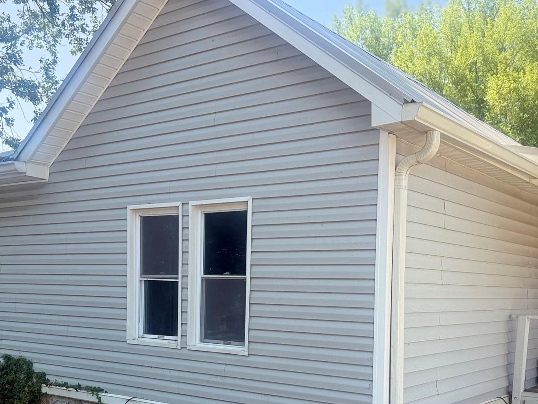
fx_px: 653
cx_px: 292
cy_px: 319
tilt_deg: -3.3
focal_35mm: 42
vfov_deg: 33.4
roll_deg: -1.2
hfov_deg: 44.7
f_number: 1.78
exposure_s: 1/1410
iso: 100
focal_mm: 6.76
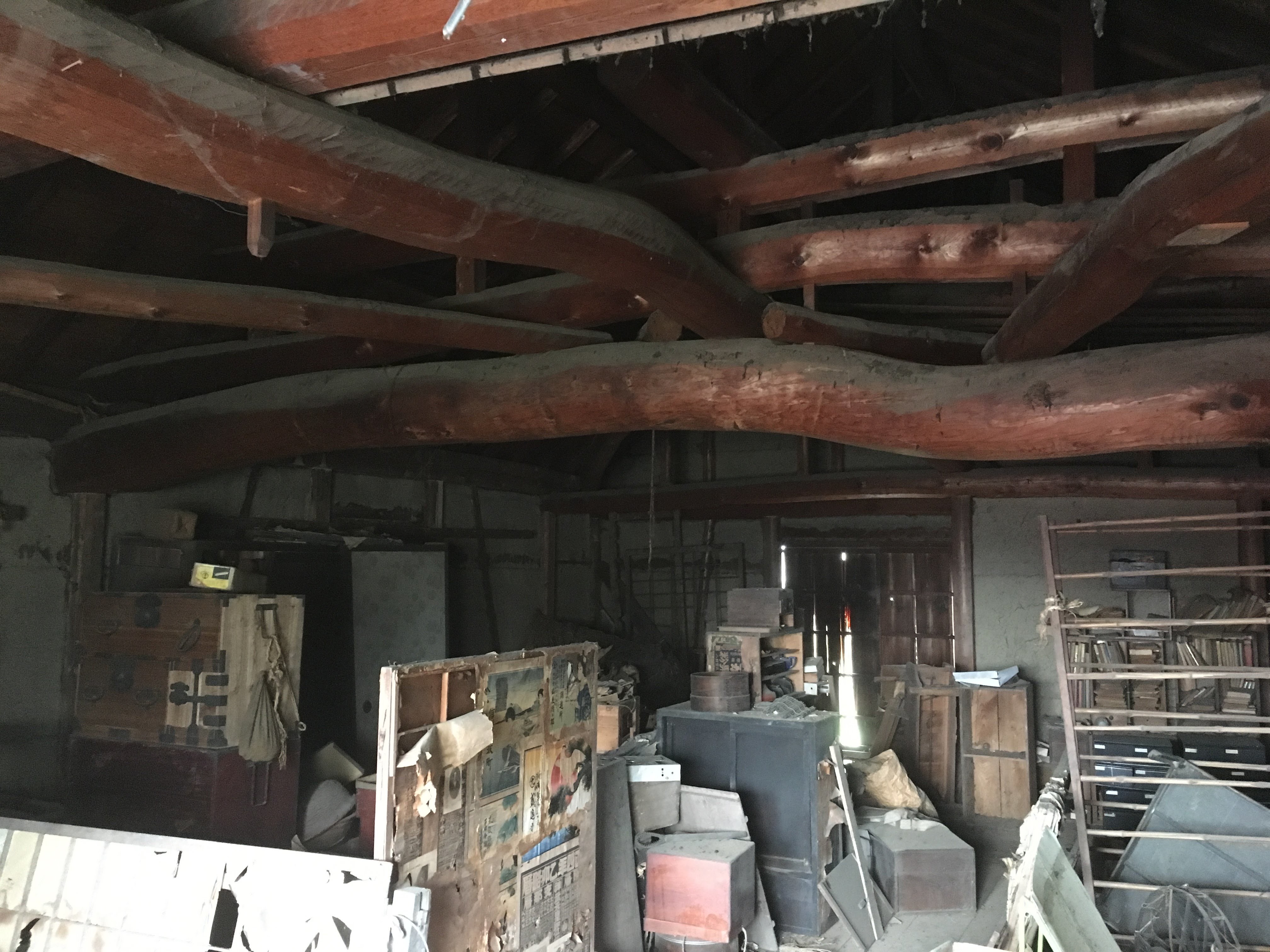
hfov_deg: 61.7
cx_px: 635
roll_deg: -0.9
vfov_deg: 48.2
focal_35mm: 29
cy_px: 476
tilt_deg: +6.4
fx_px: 1064
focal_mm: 4.15
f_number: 2.2
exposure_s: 1/15
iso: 640
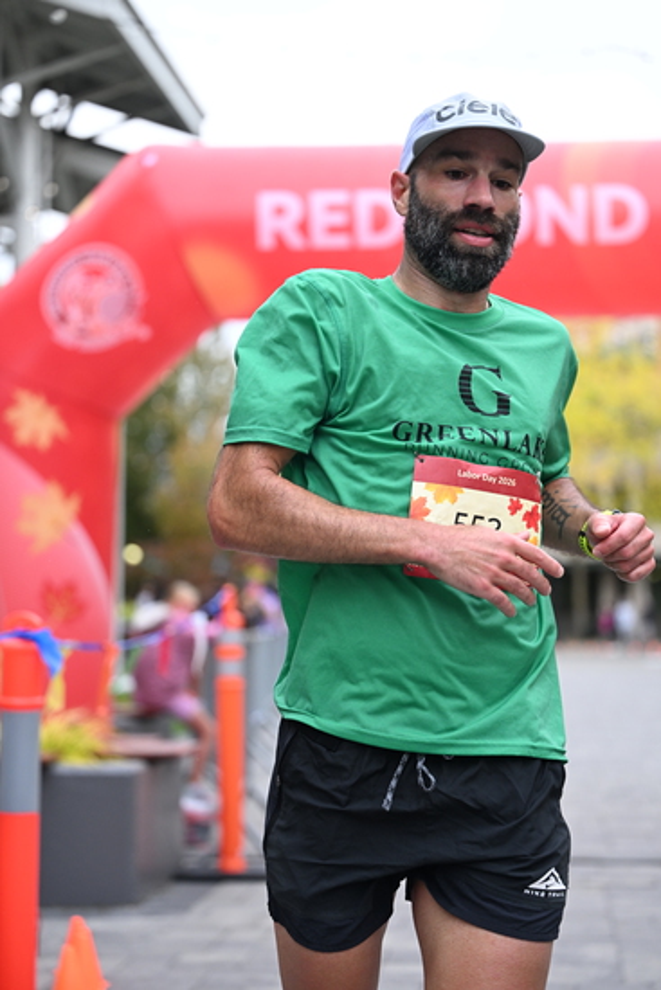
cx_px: 330
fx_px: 2037
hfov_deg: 18.4
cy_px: 495
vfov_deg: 27.3
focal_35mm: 74
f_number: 2.8
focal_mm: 74
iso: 1000
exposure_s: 1/1600
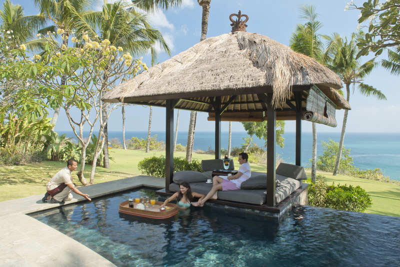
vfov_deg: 53.2
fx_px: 267
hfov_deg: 73.7
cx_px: 200
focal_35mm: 24
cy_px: 134
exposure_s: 1/8
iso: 100
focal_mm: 24
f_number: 22
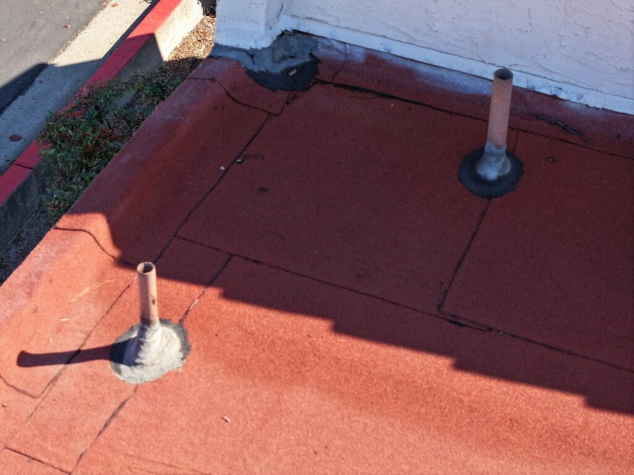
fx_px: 1282
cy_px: 238
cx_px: 317
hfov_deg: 27.8
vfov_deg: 21.0
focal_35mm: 70
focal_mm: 19.35
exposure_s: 1/320
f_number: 2.8
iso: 120
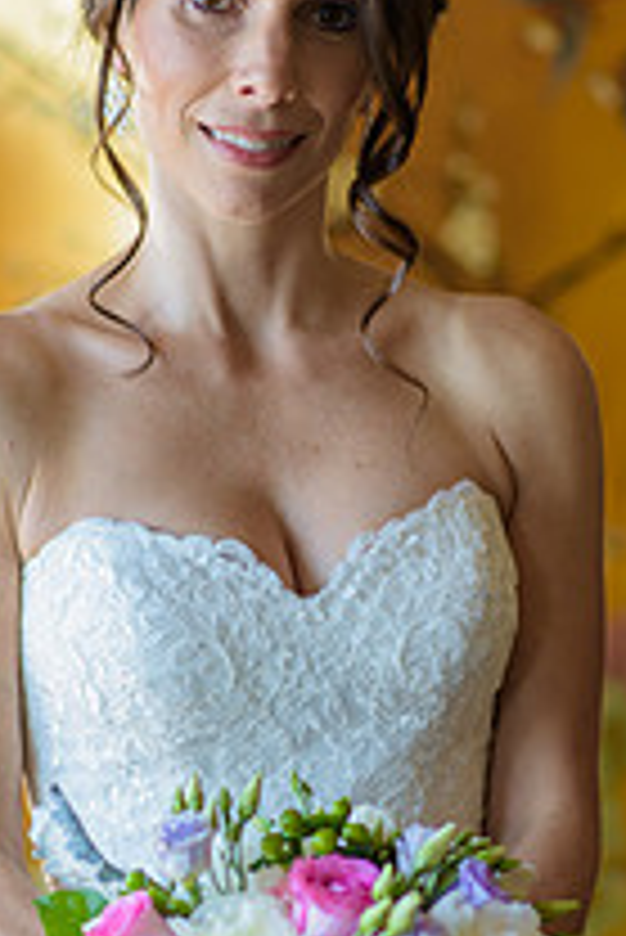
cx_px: 275
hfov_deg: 7.5
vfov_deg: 11.2
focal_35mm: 184
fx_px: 4791
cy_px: 626
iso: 200
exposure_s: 1/200
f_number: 2
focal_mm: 85
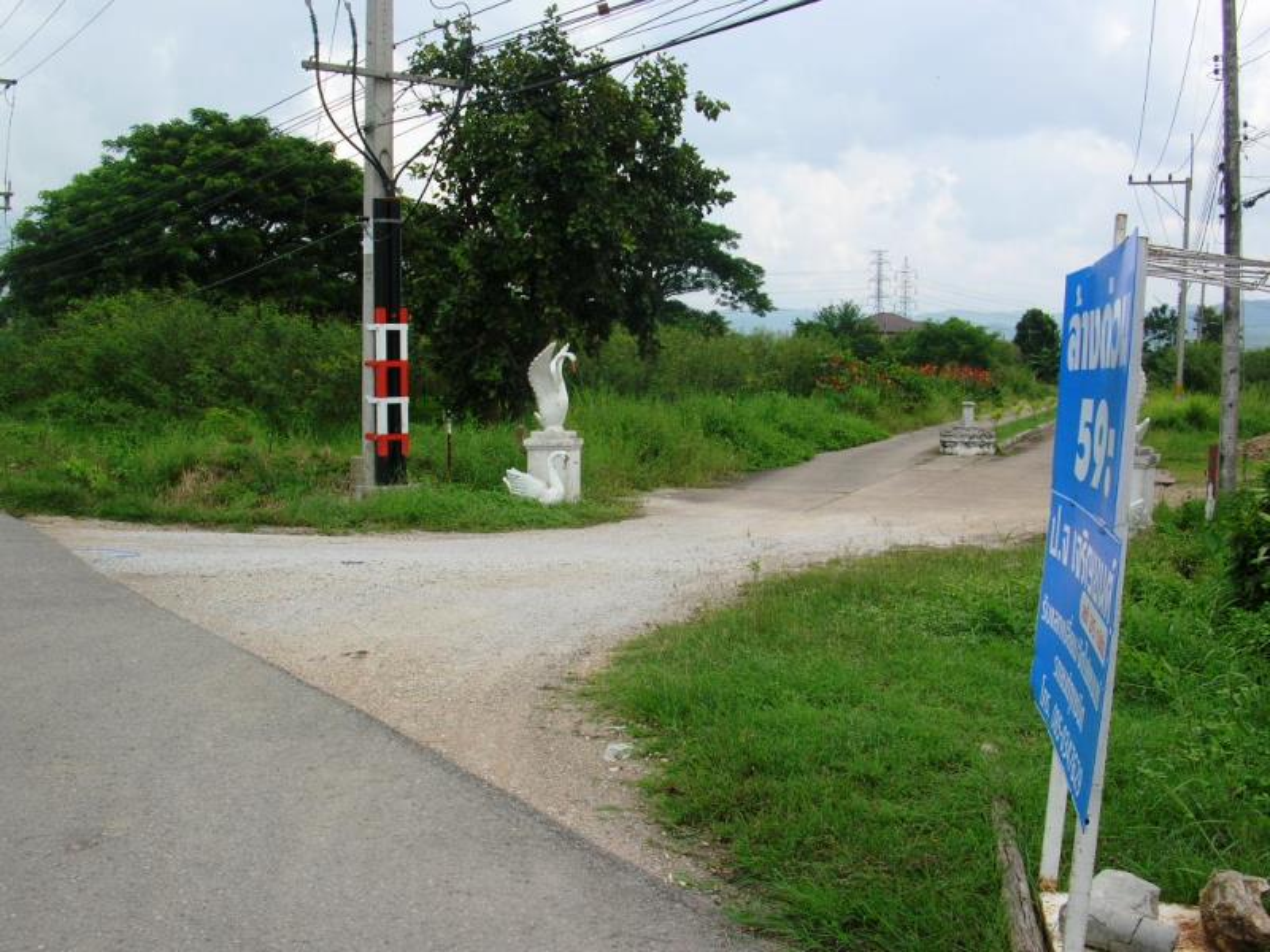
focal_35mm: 35
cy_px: 476
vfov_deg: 40.7
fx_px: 1284
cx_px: 635
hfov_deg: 52.6
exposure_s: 1/213
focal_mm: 5.8
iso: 50
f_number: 5.6
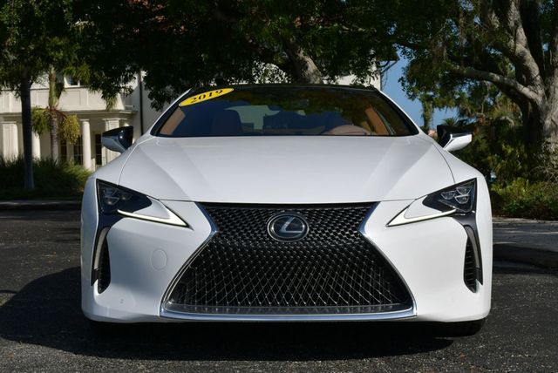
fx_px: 1117
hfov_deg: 28.0
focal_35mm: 72
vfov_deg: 19.0
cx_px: 279
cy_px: 186
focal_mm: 36
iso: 100
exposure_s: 1/400
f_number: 10
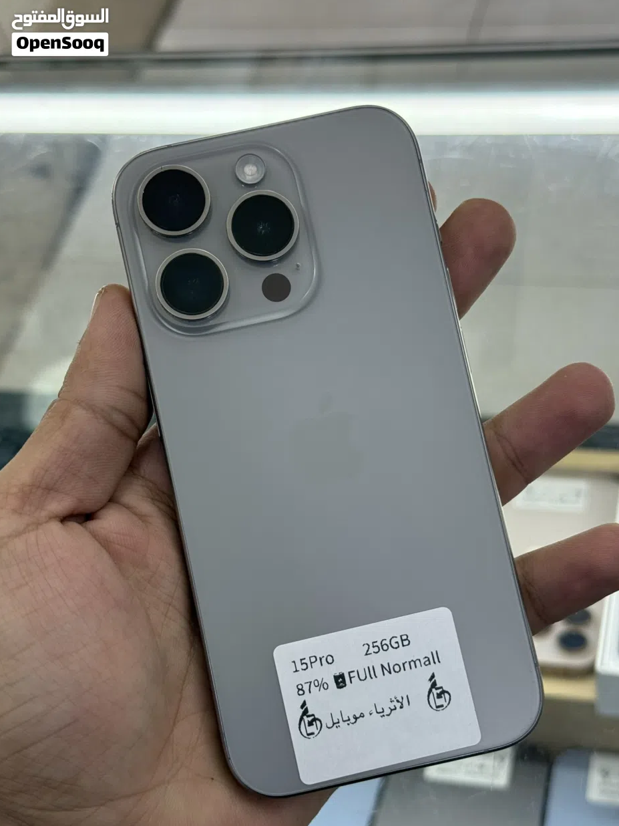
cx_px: 337
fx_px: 1264
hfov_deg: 27.5
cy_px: 448
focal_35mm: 53
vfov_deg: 36.1
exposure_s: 1/490
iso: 80
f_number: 1.78
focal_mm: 6.76
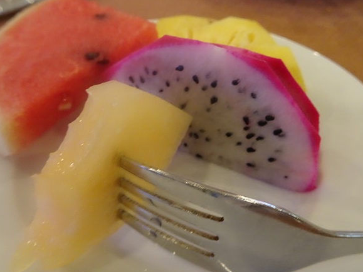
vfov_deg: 48.2
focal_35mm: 29
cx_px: 183
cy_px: 139
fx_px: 304
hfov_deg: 61.7
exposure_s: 1/20
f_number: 3.5
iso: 800
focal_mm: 4.1
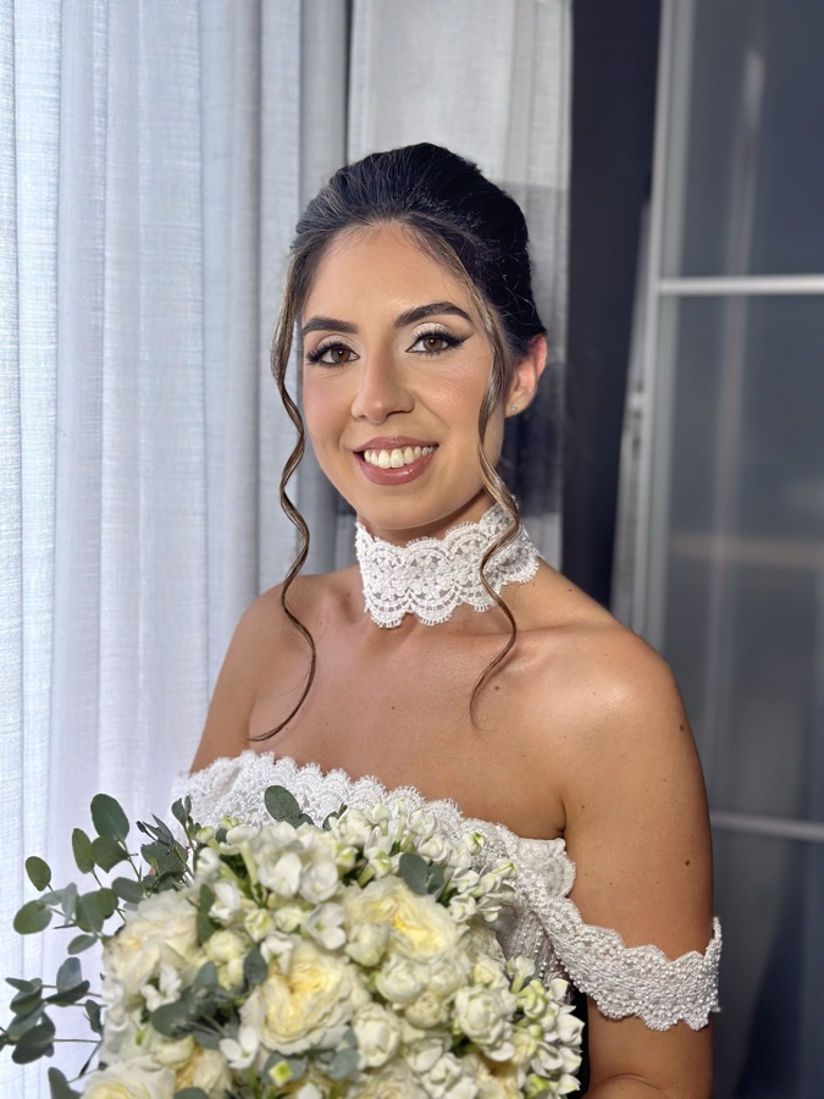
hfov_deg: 30.3
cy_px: 550
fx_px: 1523
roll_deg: -1.6
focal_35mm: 48
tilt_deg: -4.5
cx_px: 412
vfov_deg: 39.7
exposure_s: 1/93
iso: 125
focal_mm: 6.86
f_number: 1.78
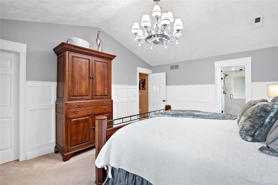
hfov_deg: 96.7
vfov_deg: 73.7
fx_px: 124
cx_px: 139
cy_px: 92
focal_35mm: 16
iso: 400
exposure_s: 1/40
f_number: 10
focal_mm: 8
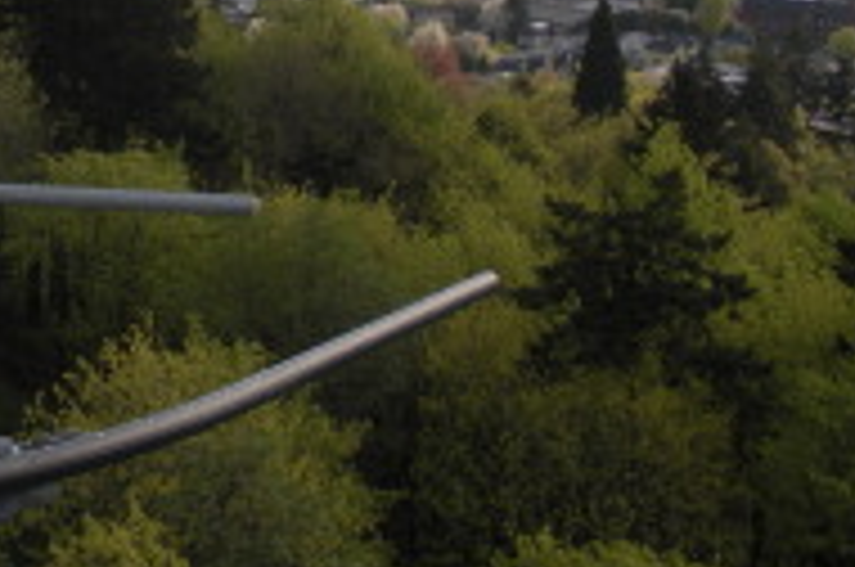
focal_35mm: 90
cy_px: -130
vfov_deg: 14.6
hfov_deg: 22.6
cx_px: 360
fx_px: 2134
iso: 64
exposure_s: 1/310
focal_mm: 6.3
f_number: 3.5
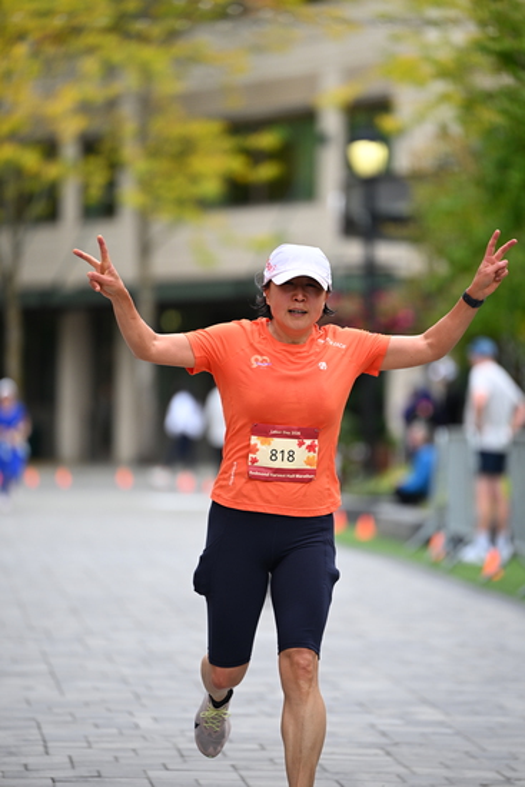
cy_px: 394
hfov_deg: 6.9
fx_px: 4372
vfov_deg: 10.3
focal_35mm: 200
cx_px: 262
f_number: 2.8
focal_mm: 200
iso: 640
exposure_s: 1/2000
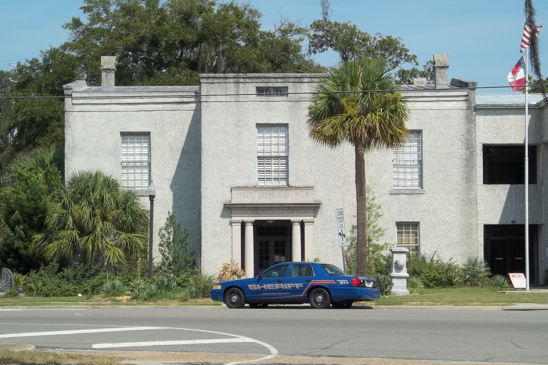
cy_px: 184
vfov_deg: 14.4
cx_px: 280
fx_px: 1446
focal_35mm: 95
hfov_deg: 21.5
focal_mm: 15.4
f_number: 4.5
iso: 64
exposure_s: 1/640
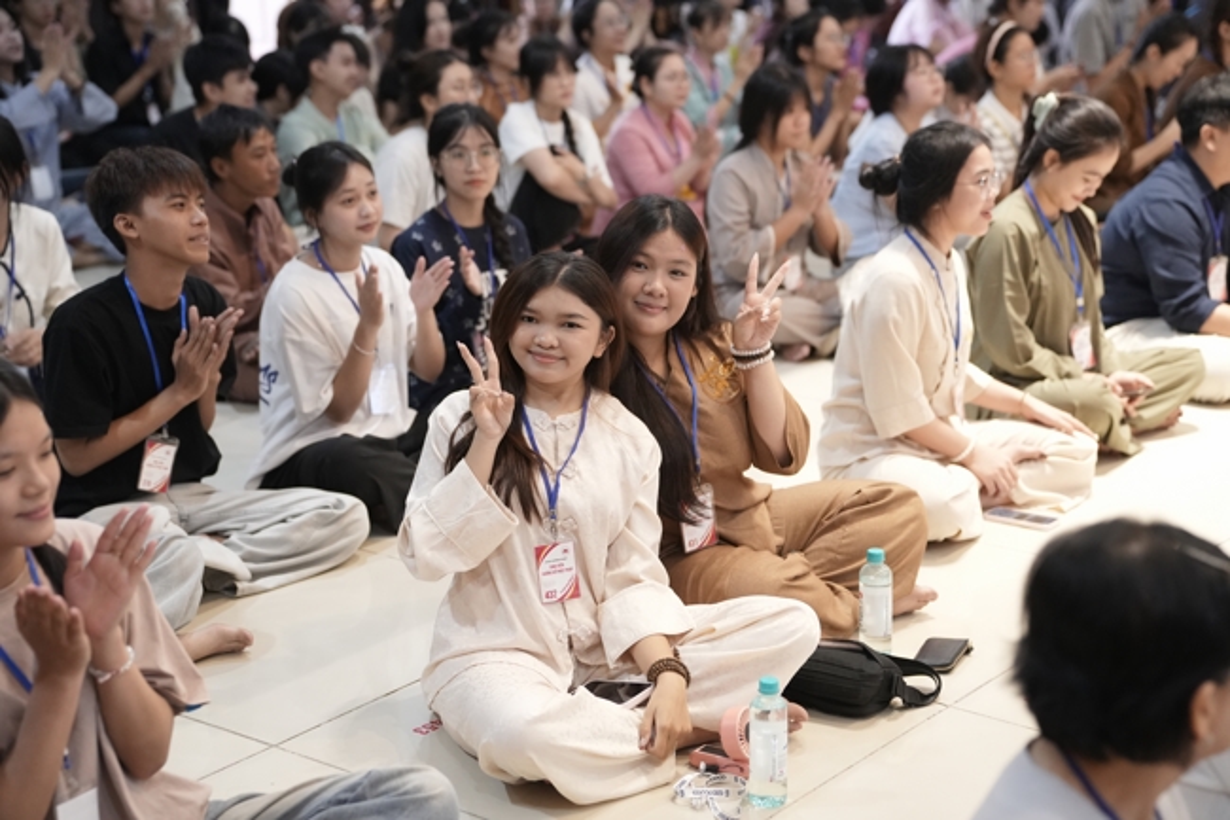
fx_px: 2152
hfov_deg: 31.9
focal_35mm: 63
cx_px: 615
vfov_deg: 21.6
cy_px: 410
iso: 4000
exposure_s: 1/160
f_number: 2.8
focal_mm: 63
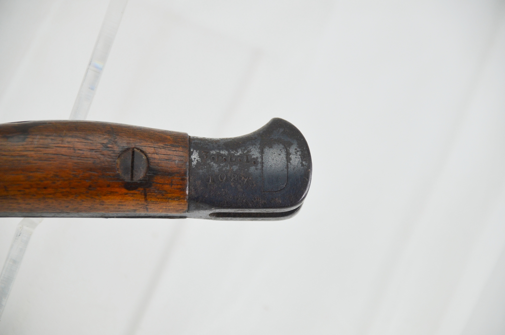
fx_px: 2835
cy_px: 168
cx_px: 252
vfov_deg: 6.8
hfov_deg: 10.2
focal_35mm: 202
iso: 560
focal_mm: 135
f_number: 5.6
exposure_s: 1/250
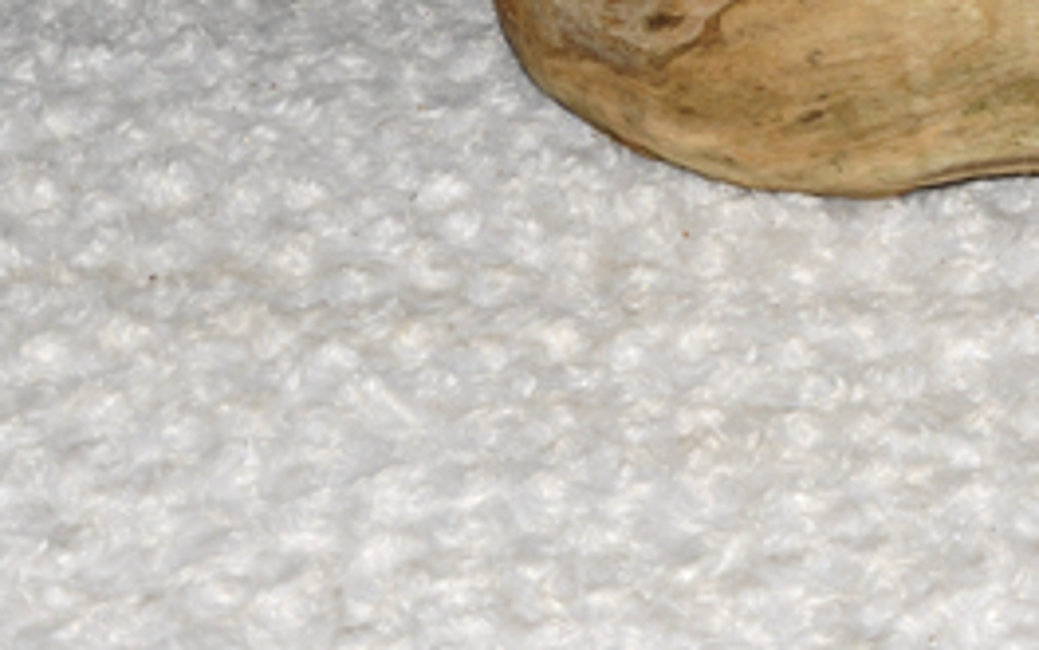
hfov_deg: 14.3
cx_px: 767
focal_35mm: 146
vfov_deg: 8.7
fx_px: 4134
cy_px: -418
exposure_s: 1/160
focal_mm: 28
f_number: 10
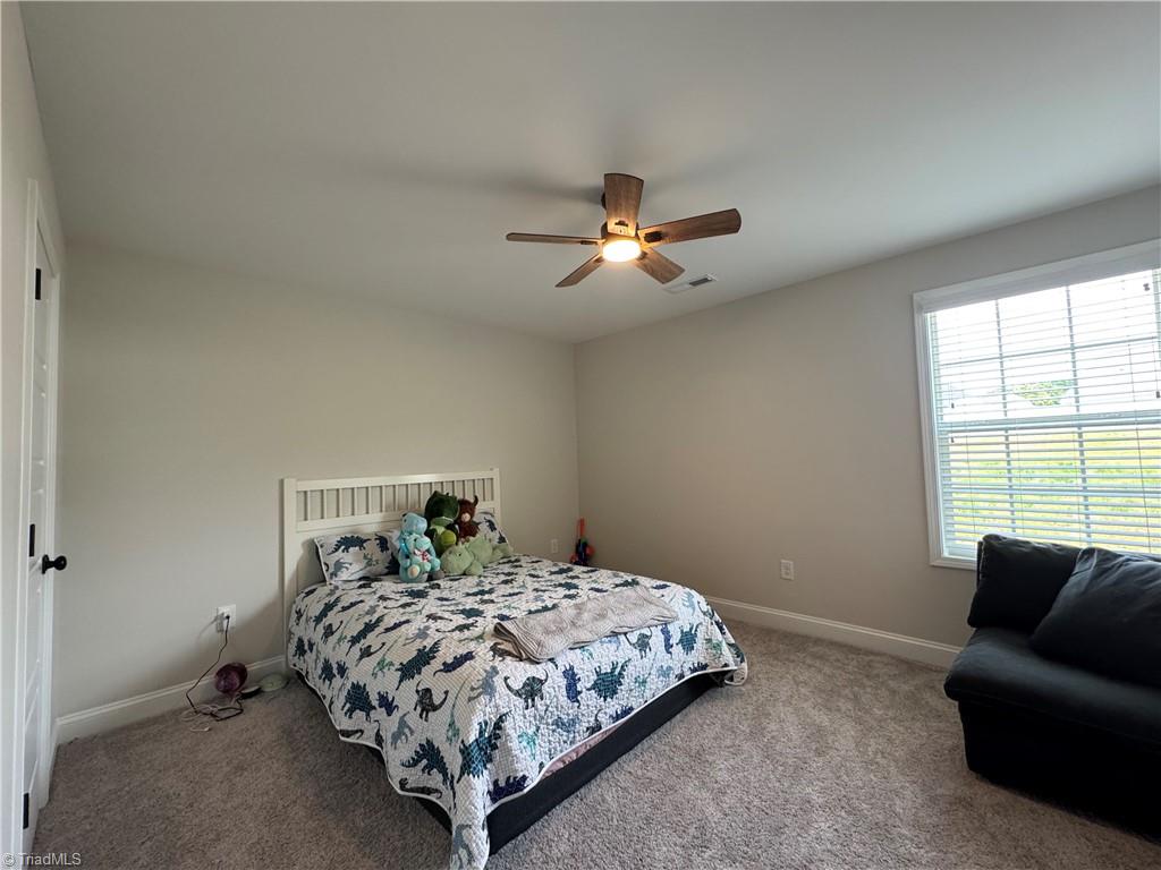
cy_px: 435
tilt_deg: +2.8
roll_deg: +1.8
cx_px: 580
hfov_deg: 102.1
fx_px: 470
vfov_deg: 85.7
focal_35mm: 14
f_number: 2.2
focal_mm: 2.22
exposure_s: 1/120
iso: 320
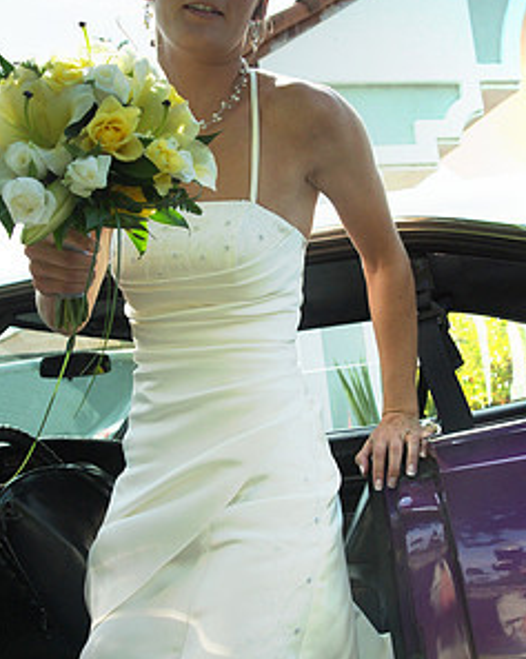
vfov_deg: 39.5
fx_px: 916
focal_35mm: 47
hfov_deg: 31.9
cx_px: 202
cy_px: 377
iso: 400
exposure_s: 1/750
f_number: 4
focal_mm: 22
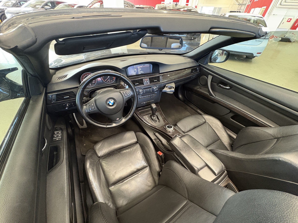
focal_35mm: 14
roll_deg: -3.5
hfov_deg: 102.1
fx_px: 121
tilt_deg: -39.4
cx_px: 149
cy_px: 112
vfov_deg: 85.7
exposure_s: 1/50
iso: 500
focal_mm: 2.22
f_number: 2.2
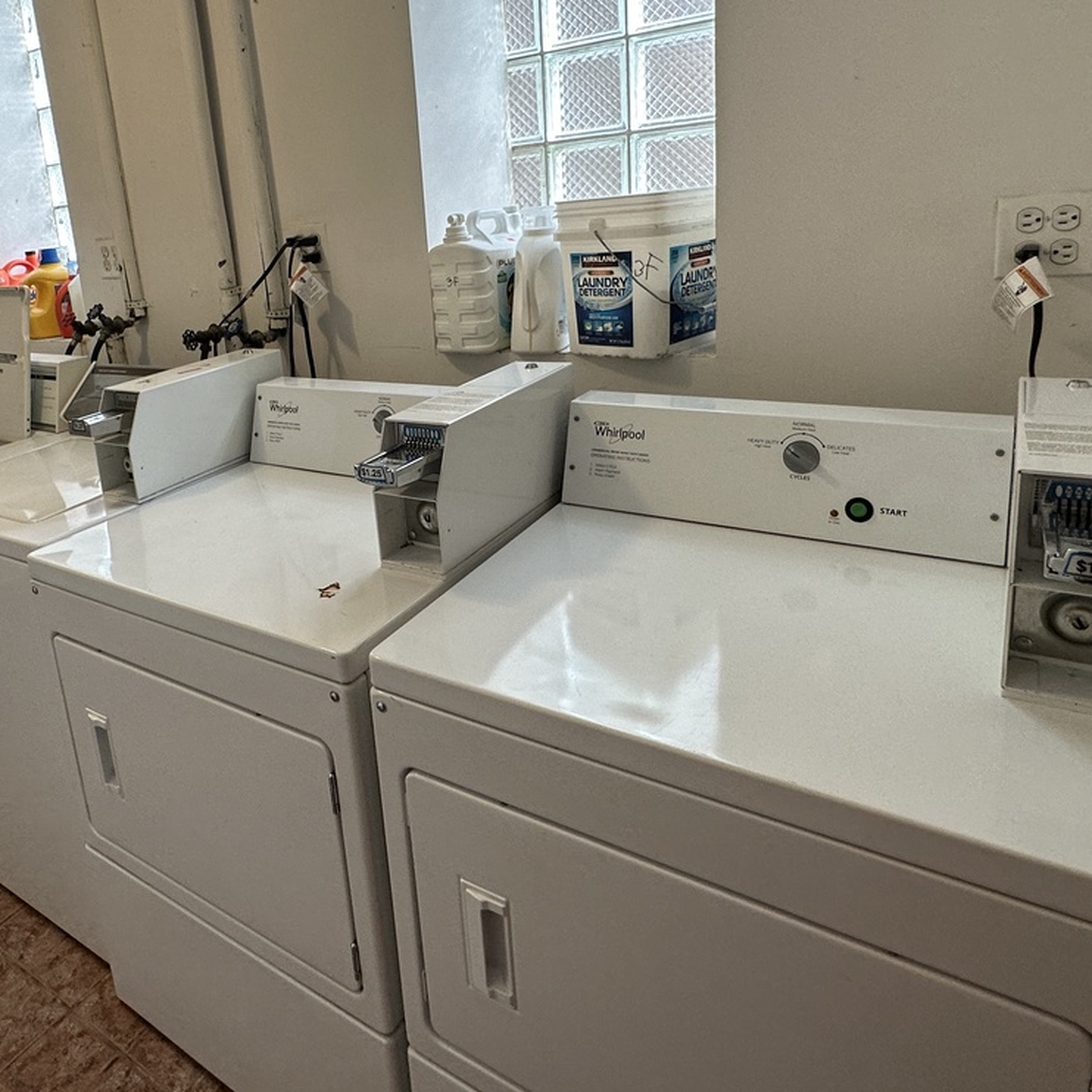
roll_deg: +6.0
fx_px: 857
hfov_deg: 63.5
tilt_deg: -14.0
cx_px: 371
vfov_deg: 63.9
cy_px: 396
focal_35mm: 24
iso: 125
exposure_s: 1/120
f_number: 2.2
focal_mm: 2.22
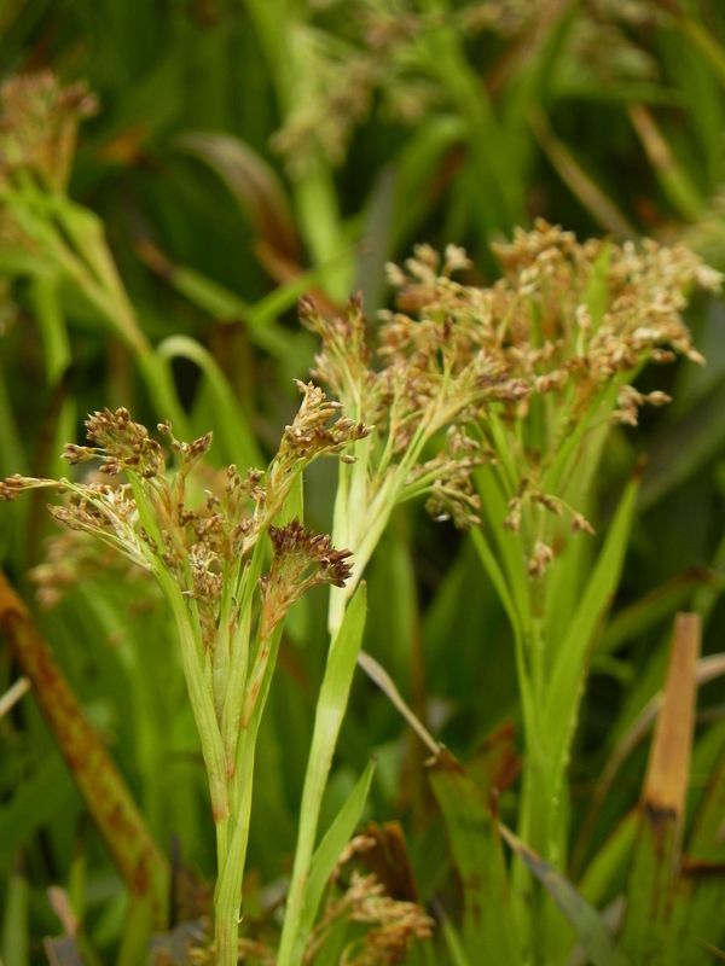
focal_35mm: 550
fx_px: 15359
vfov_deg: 3.6
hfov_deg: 2.7
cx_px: 362
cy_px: 483
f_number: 5
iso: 160
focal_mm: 97.8
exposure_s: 1/200
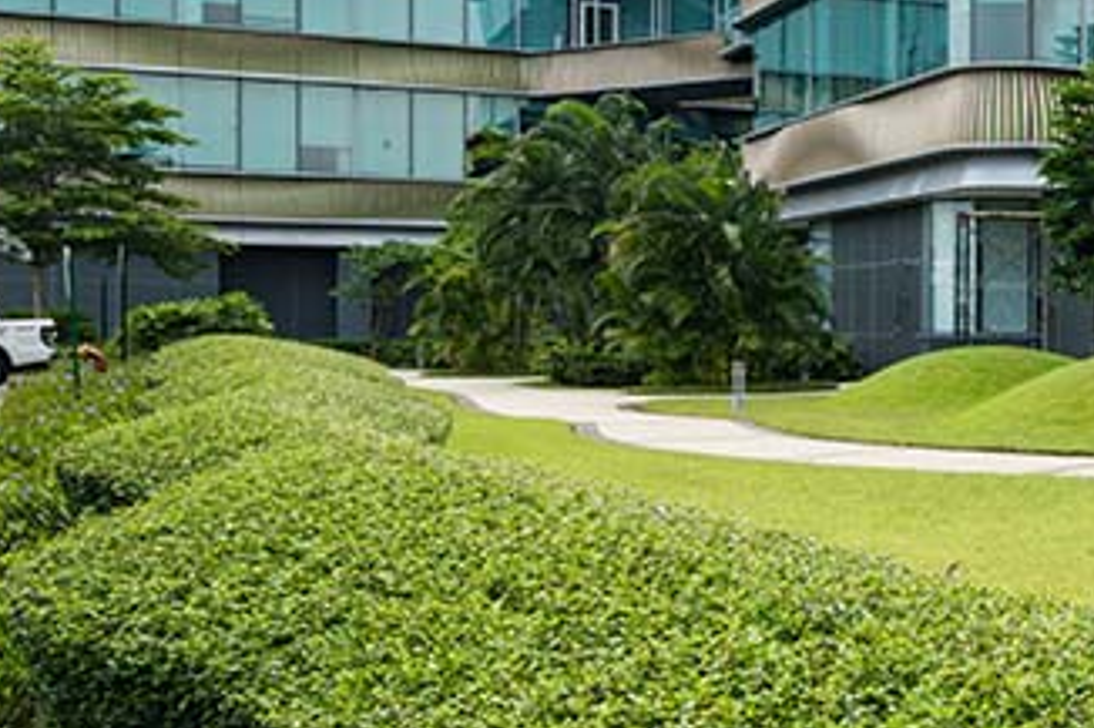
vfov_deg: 22.9
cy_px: -57
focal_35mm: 56
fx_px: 1701
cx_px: 1292
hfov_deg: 30.6
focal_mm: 19
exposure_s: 1/100
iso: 64
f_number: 11
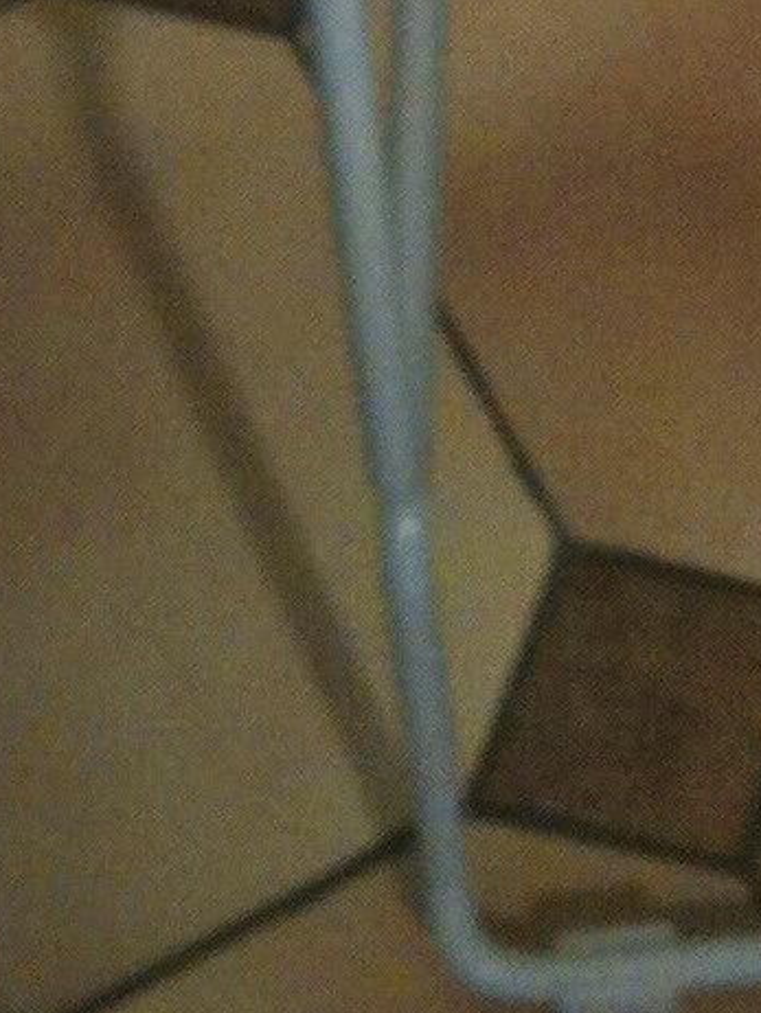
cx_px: 1412
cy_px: -969
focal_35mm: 155
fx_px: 4539
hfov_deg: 9.1
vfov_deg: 11.5
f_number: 2.8
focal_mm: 3.85
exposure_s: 1/15
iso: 160
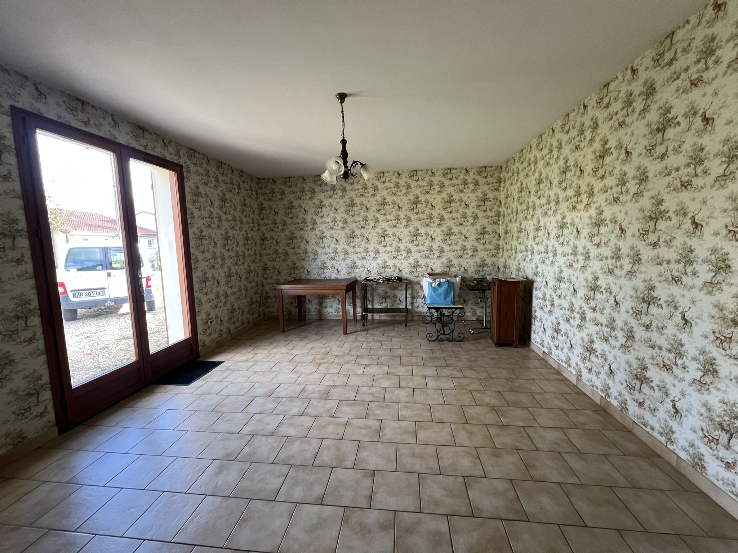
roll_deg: +1.4
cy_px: 276
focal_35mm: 13
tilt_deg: -6.1
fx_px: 277
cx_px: 369
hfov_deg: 106.2
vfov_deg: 89.9
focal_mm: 1.57
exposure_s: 1/99
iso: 250
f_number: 1.8
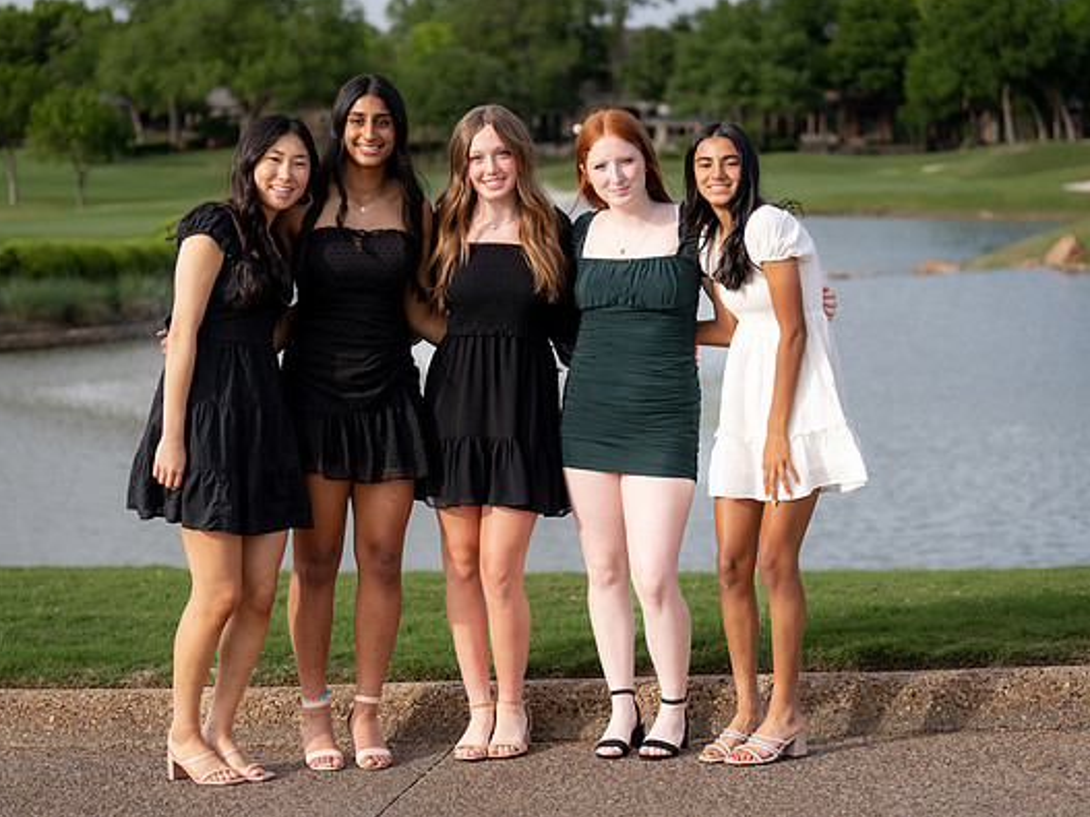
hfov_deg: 25.0
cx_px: 534
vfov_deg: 18.9
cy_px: 404
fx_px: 2456
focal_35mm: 78
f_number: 2.8
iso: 100
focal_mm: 70
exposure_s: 1/800
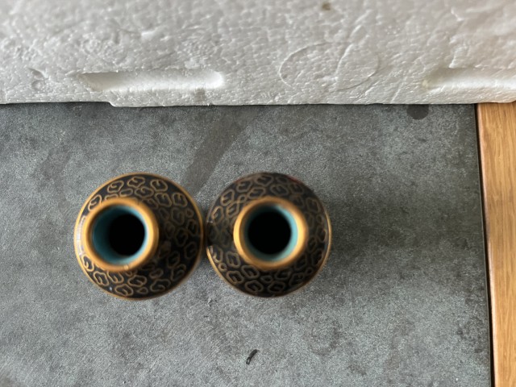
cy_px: 194
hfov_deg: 67.3
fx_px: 388
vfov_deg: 53.1
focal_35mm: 26
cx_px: 258
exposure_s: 1/60
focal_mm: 5.1
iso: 320
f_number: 1.6
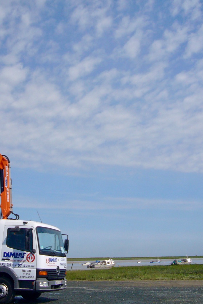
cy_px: 153
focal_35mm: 45
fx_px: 381
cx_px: 55
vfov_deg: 43.6
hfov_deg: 29.5
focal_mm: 5.2
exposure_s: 1/500
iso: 80
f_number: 6.3
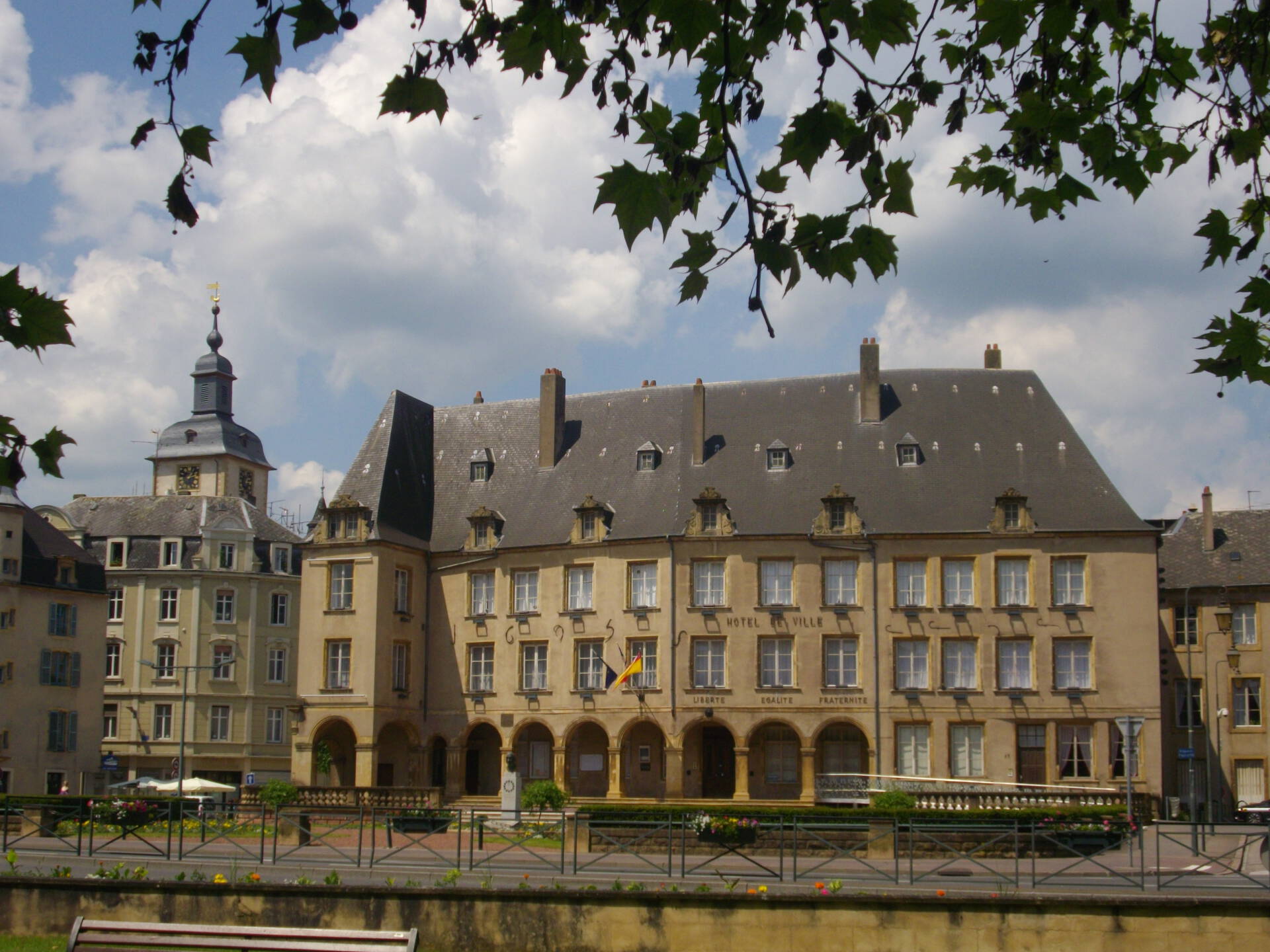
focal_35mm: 54
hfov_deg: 35.5
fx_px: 1981
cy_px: 476
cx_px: 635
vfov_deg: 27.0
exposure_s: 1/500
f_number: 6.9
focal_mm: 9
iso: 100
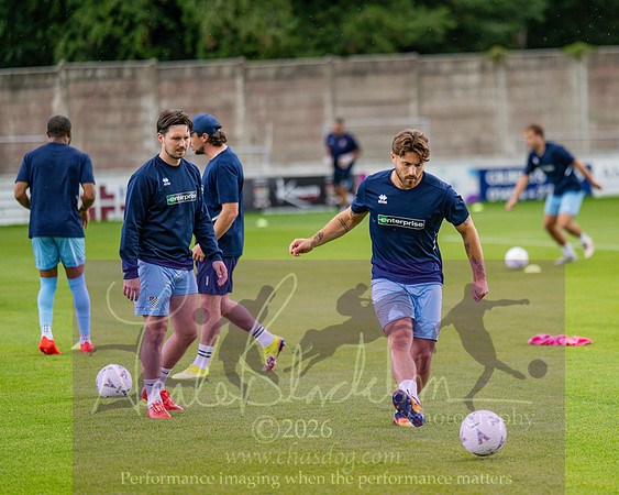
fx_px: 3223
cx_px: 404
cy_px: 209
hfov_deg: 11.0
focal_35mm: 176
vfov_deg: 8.8
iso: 400
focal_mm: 135
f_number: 1.8
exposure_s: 1/1600
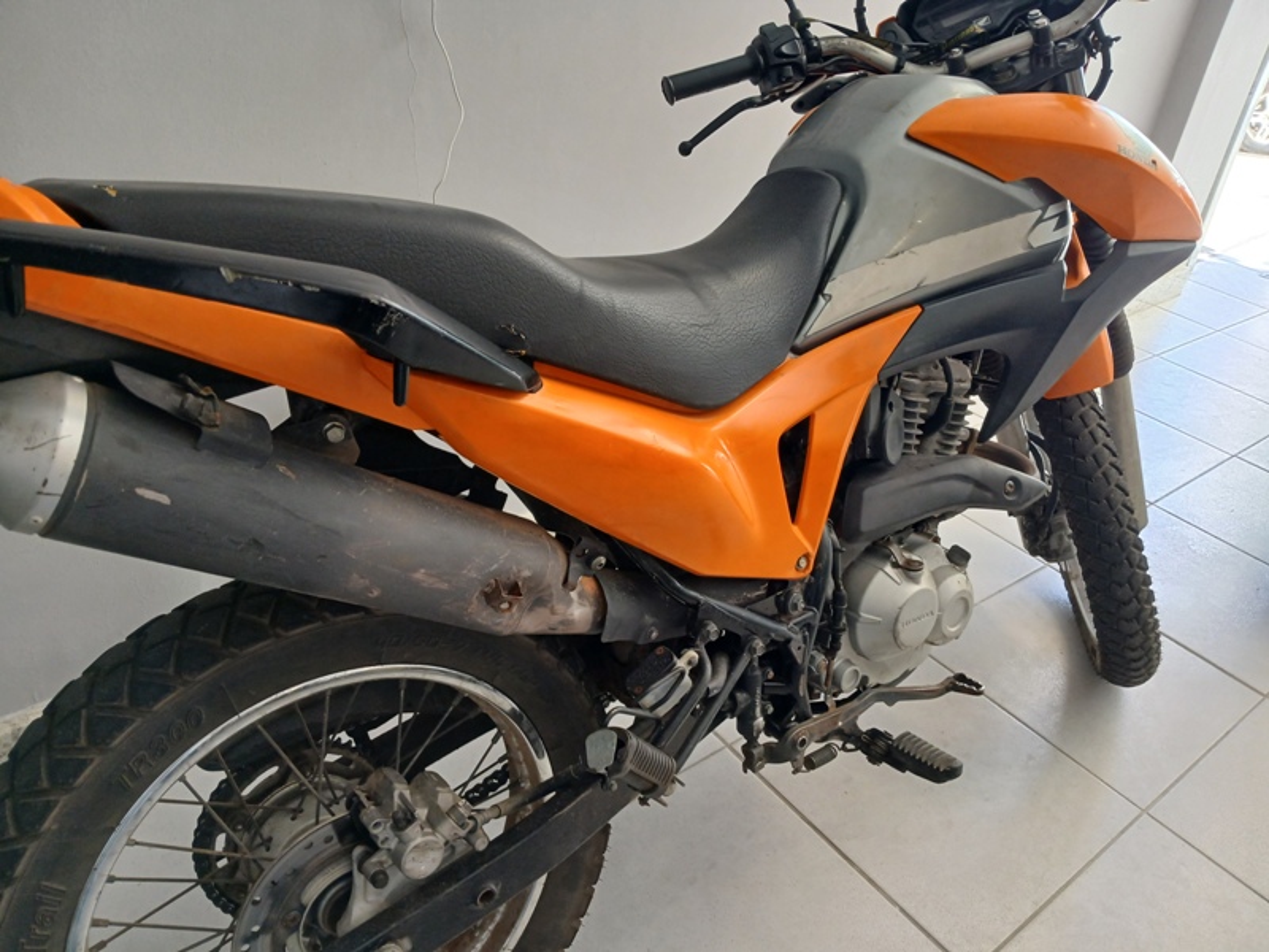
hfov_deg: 67.3
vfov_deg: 53.1
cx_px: 634
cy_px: 476
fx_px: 953
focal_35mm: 26
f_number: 1.8
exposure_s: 1/60
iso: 100
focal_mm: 3.98
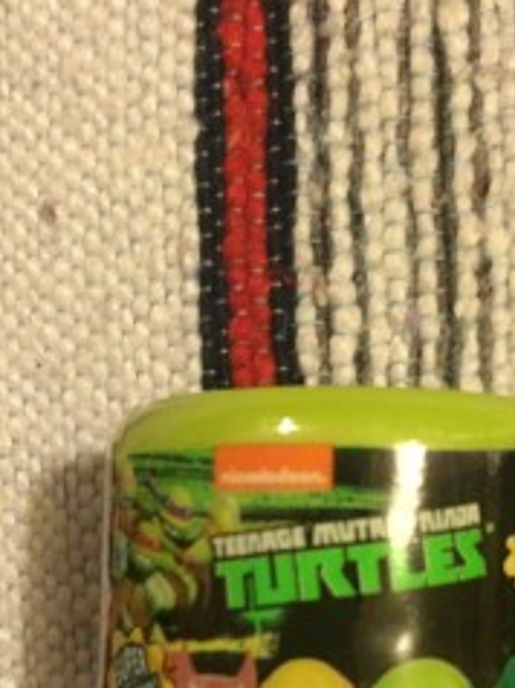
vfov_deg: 35.7
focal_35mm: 52
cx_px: 266
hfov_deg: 28.0
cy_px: 548
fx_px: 1033
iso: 320
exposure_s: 1/17
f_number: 2.2
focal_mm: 4.15
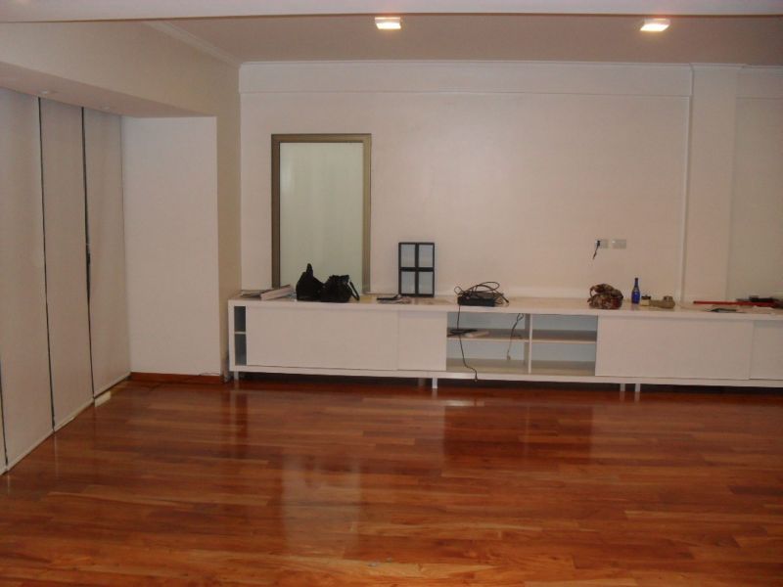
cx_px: 392
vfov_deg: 40.7
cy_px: 294
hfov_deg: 52.6
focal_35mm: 35
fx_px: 792
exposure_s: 1/45
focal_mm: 6.3
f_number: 3.2
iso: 200
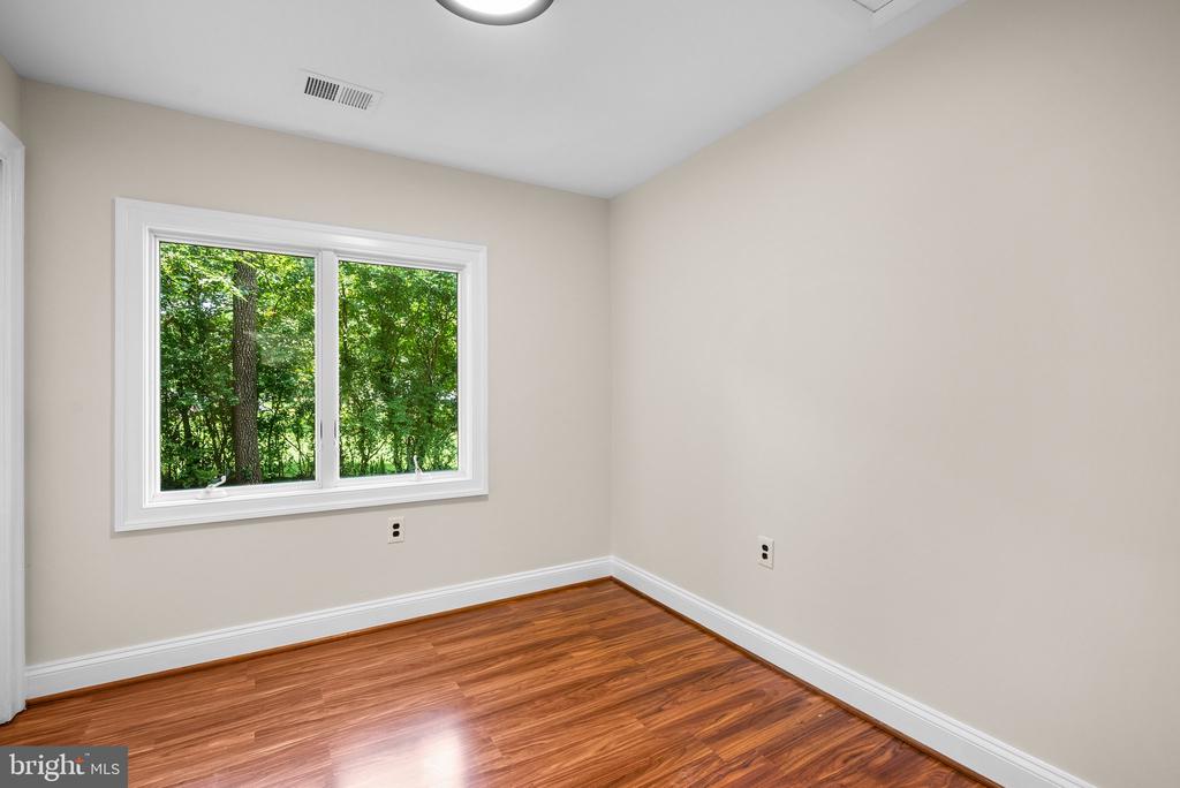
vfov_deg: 73.8
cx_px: 590
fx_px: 525
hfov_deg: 96.7
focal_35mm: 16
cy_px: 394
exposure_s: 1/8
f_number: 8
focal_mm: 16
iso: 250
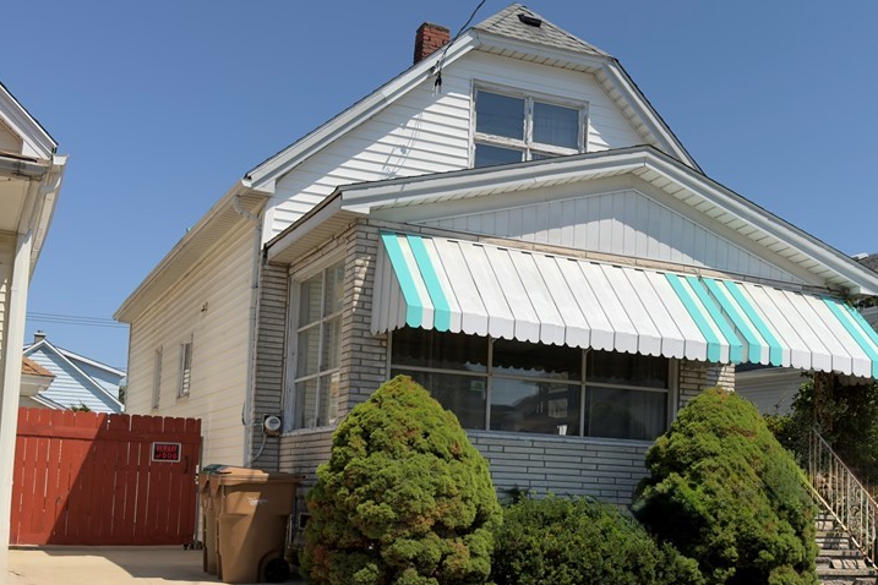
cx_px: 563
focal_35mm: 49
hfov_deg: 40.0
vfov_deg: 27.4
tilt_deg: +5.0
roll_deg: -1.9
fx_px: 1195
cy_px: 387
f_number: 1.78
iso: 64
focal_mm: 6.76
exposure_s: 1/4808
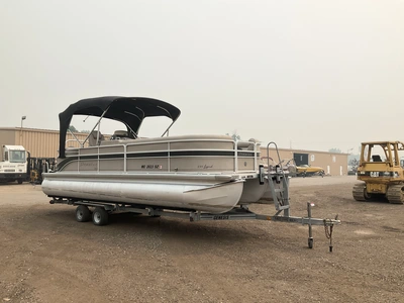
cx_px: 202
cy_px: 152
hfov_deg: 61.7
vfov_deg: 48.2
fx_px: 338
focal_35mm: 29
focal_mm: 3
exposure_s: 1/3125
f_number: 1.8
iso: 25
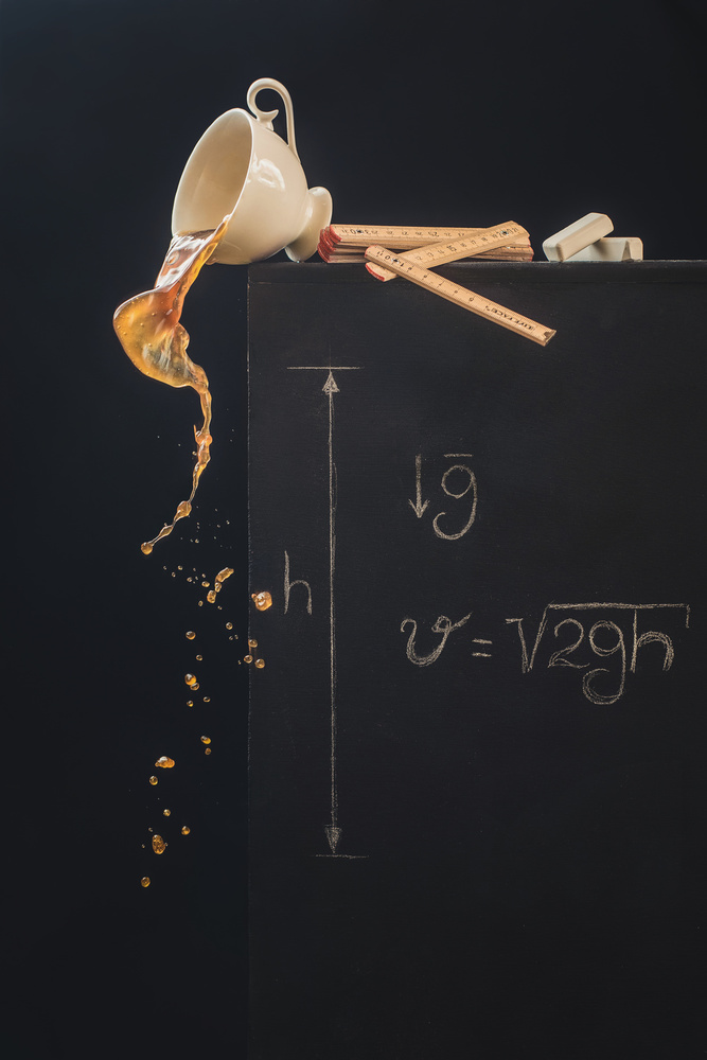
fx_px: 1472
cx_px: 354
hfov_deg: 27.0
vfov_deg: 39.6
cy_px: 530
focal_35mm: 50
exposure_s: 1/160
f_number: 3.5
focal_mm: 50
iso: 200
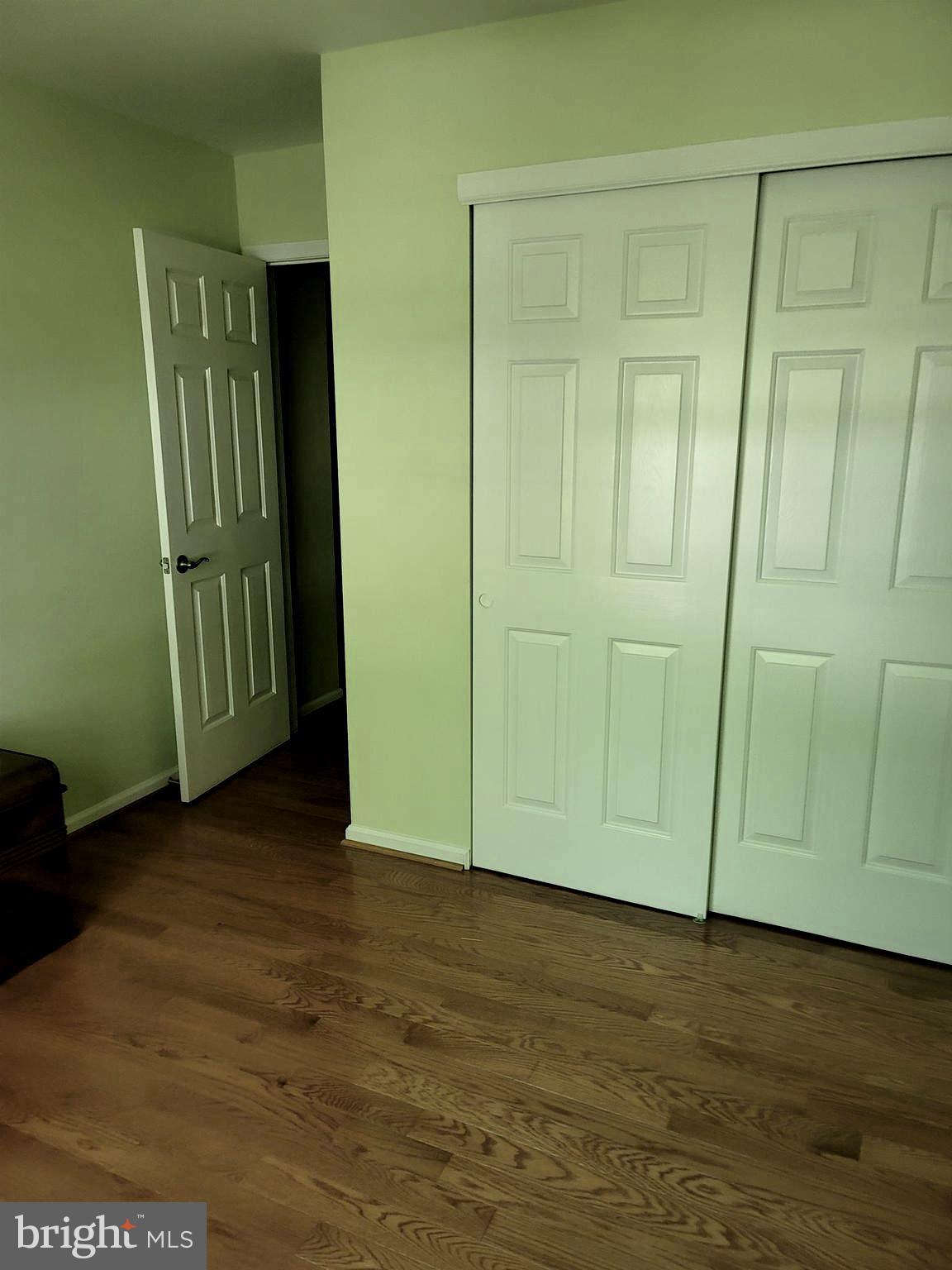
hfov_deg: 54.9
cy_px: 635
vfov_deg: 69.4
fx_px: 917
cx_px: 476
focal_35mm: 25
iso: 200
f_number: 1.8
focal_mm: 7
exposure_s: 1/60
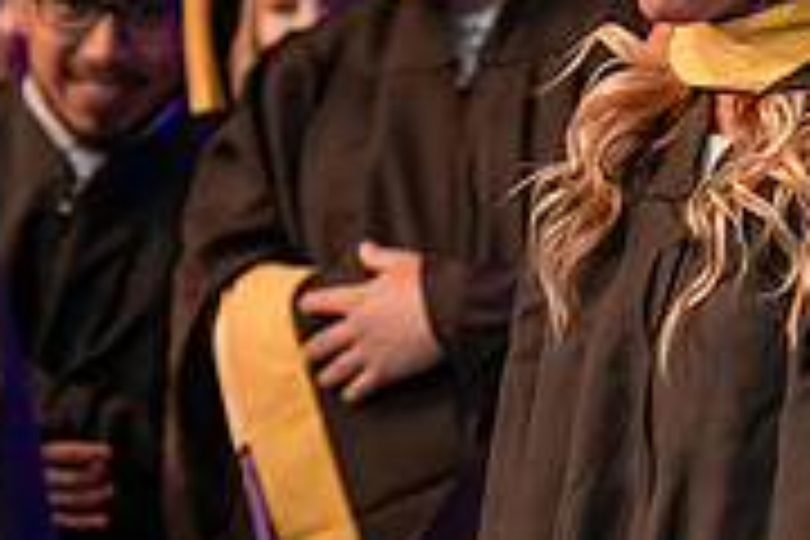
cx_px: 1022
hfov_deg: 6.7
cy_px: 394
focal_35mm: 306
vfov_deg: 4.5
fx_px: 6884
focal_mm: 95
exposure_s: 1/200
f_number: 3.2
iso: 3200
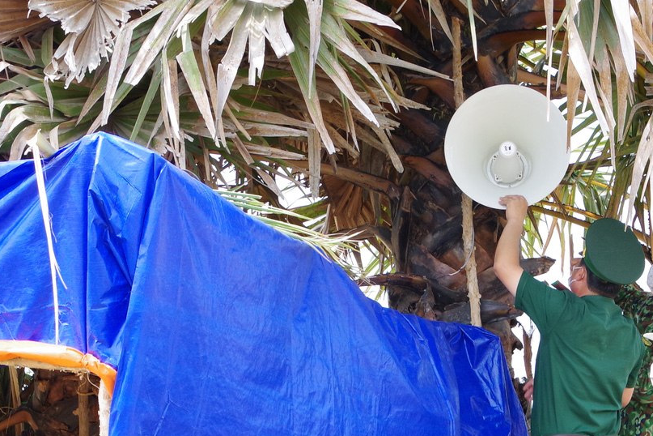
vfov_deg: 11.8
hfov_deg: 17.9
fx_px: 2068
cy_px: 500
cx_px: 410
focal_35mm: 114
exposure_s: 1/100
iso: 400
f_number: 10
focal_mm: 31
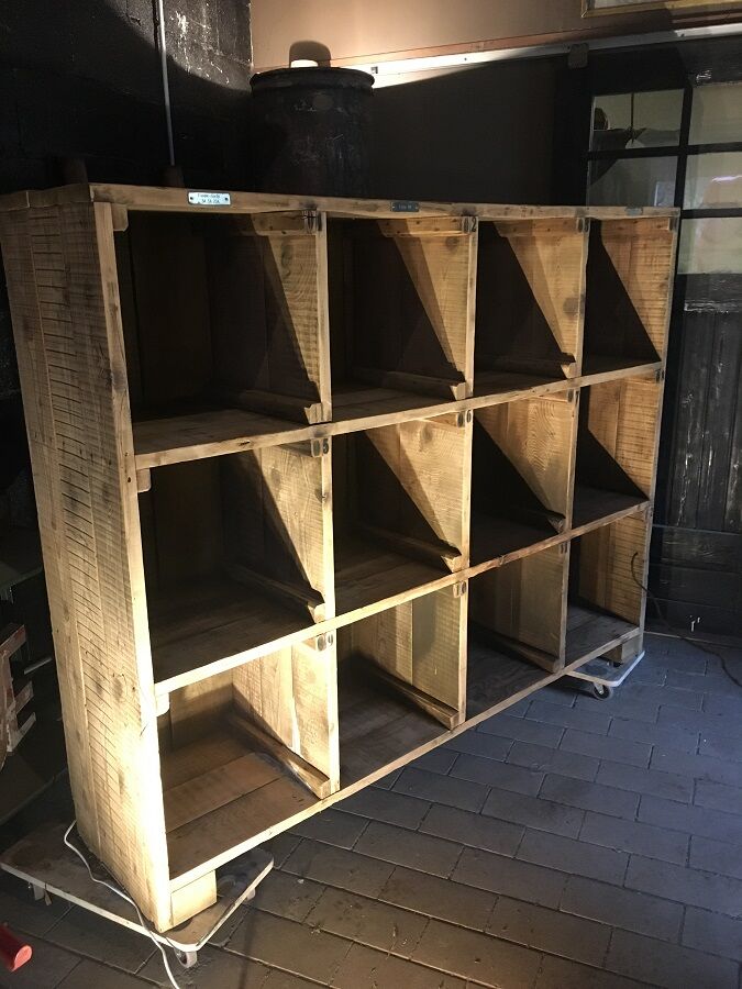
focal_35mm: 29
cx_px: 371
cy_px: 494
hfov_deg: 48.2
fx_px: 829
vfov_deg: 61.7
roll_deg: +3.2
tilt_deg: -15.7
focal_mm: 4.15
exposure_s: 1/17
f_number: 2.2
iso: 200
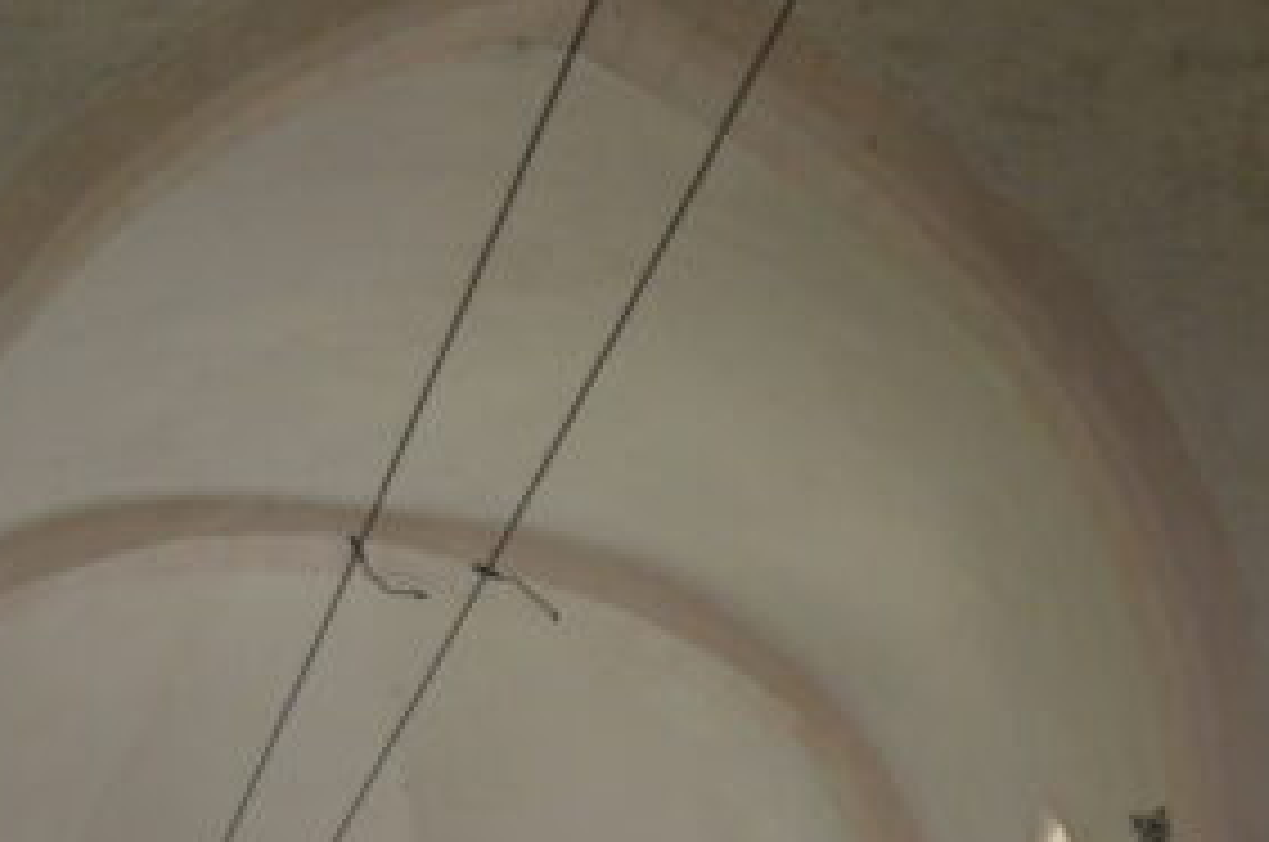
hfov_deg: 17.0
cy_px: 1247
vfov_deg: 11.4
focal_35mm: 115
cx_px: 1562
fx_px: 4047
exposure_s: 1/60
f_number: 3.5
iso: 560
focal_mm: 18
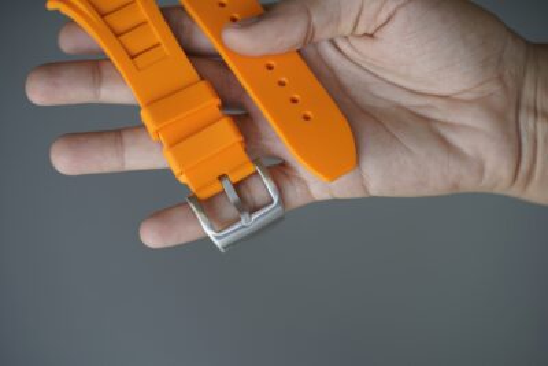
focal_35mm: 75
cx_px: 274
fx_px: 1142
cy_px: 183
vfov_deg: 18.2
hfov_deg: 27.0
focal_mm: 75
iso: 125
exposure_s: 1/80
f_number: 4
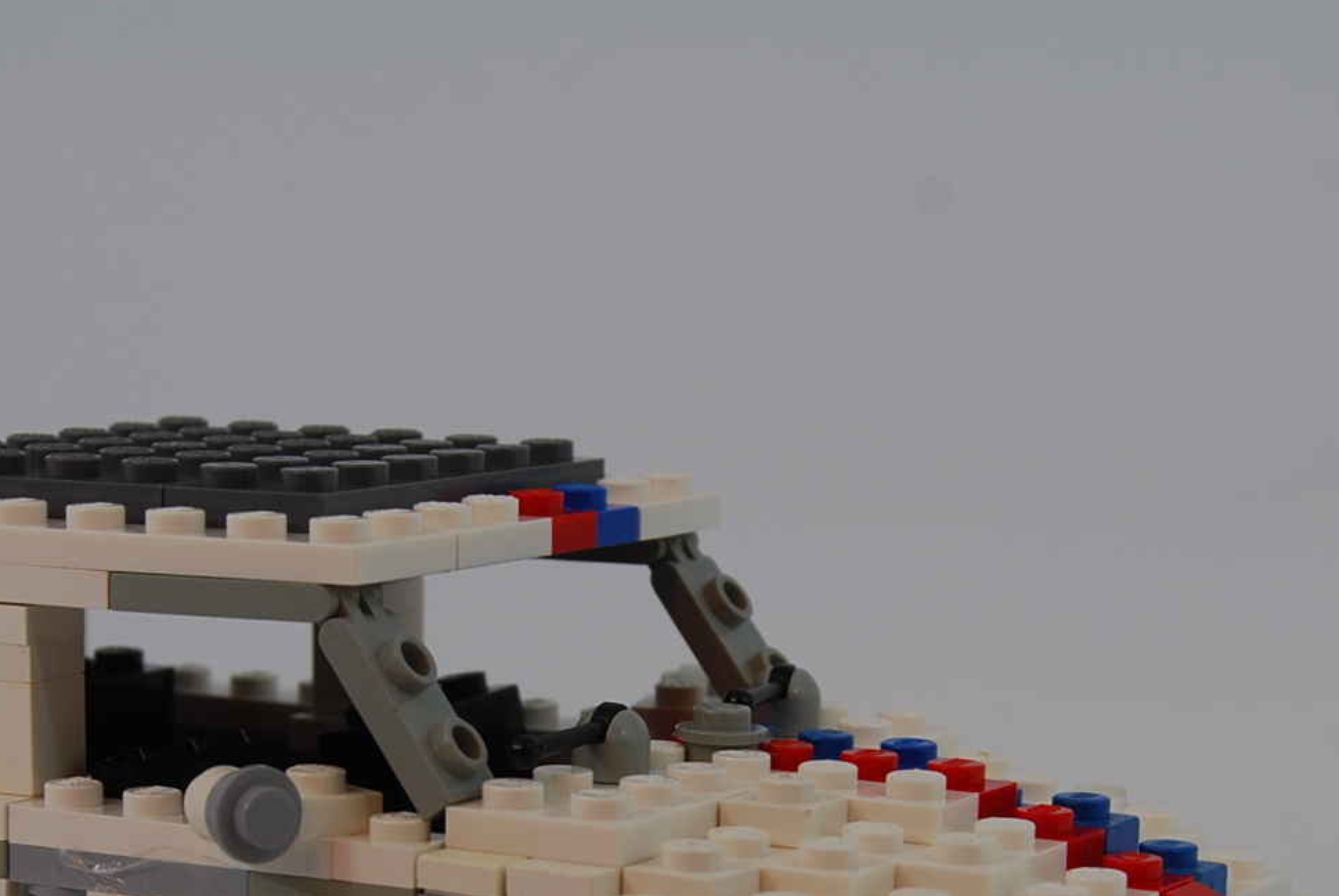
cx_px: 505
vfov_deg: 12.0
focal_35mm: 114
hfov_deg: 17.9
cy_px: 823
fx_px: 4245
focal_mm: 38
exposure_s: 1/60
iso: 100
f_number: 8
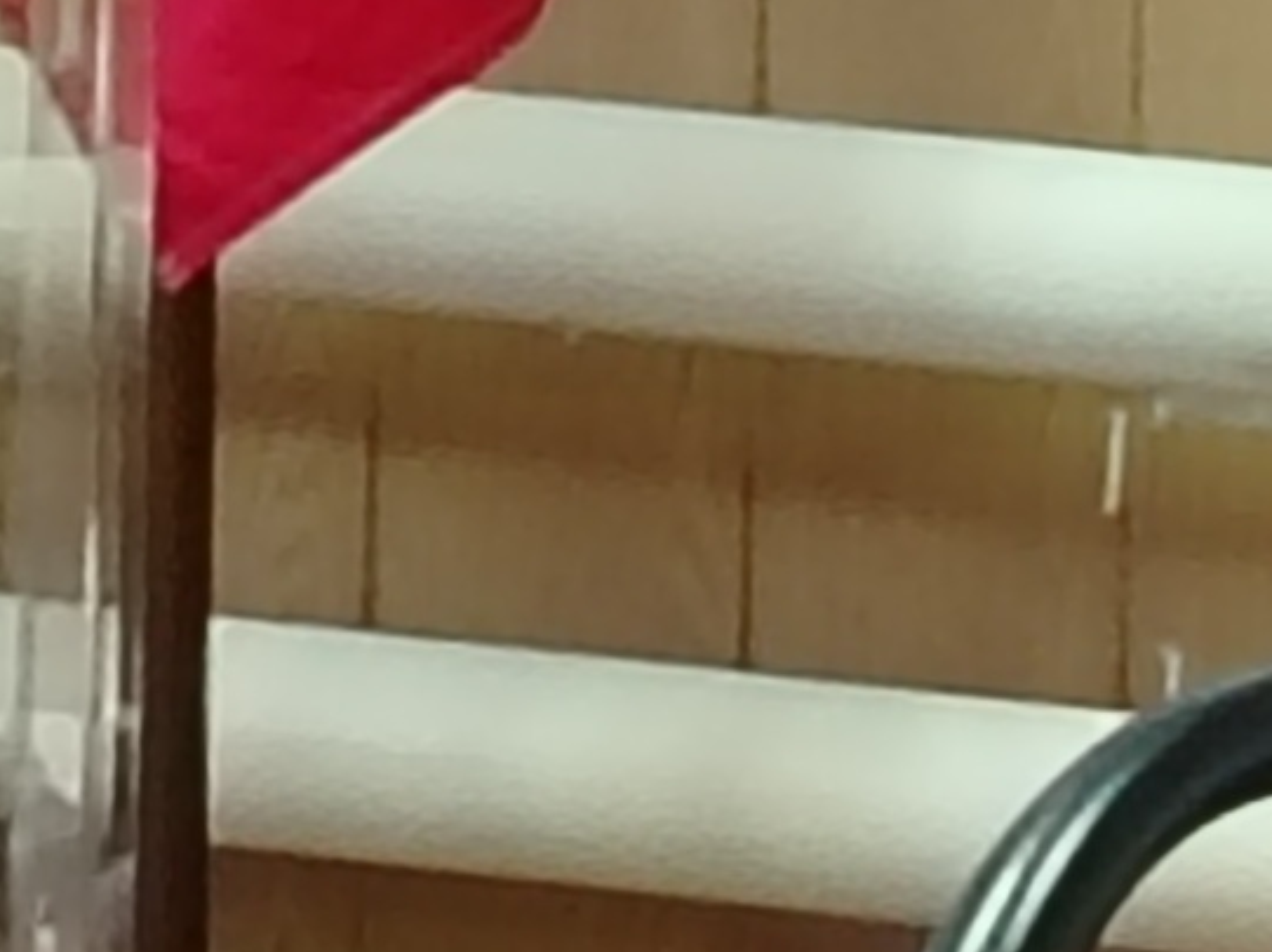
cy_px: -1554
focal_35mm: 444
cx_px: 2022
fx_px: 16304
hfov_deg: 4.4
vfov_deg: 3.3
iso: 753
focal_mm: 5.25
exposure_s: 1/25
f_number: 1.75
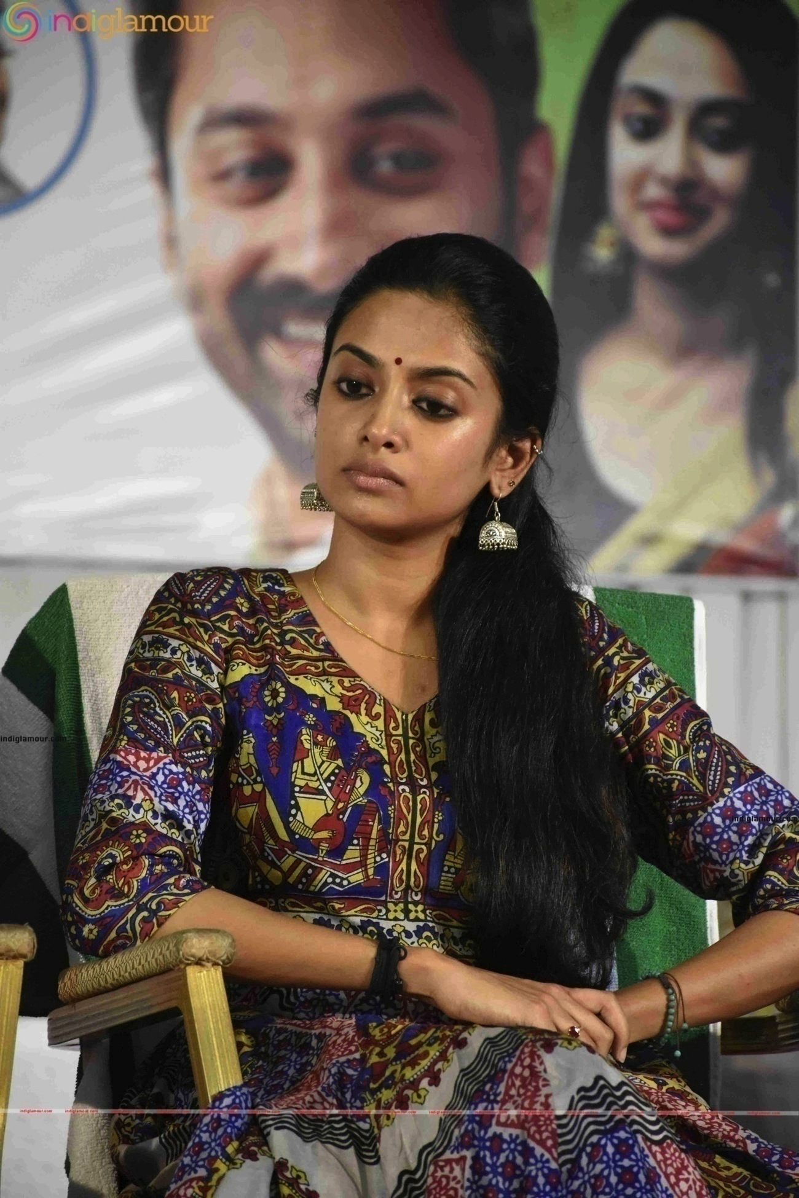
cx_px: 400
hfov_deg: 6.5
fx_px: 6991
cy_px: 599
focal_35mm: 210
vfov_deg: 9.8
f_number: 5.6
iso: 2500
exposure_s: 1/100
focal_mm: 140
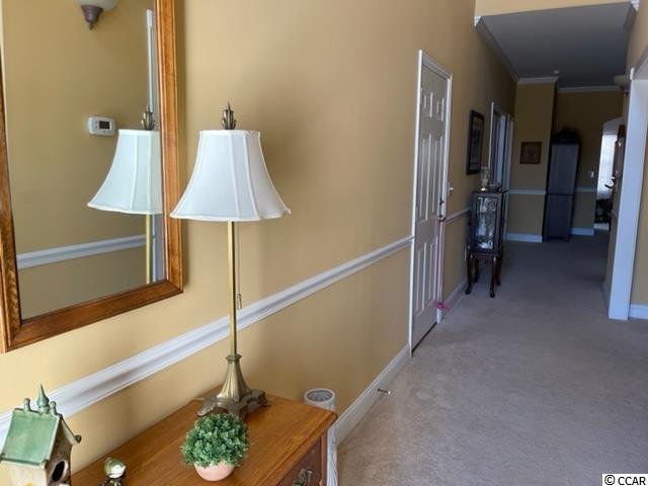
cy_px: 243
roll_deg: -0.8
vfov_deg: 53.1
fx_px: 487
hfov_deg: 67.3
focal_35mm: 26
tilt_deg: -8.9
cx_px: 324
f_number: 1.6
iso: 80
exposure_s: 1/121
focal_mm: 5.1
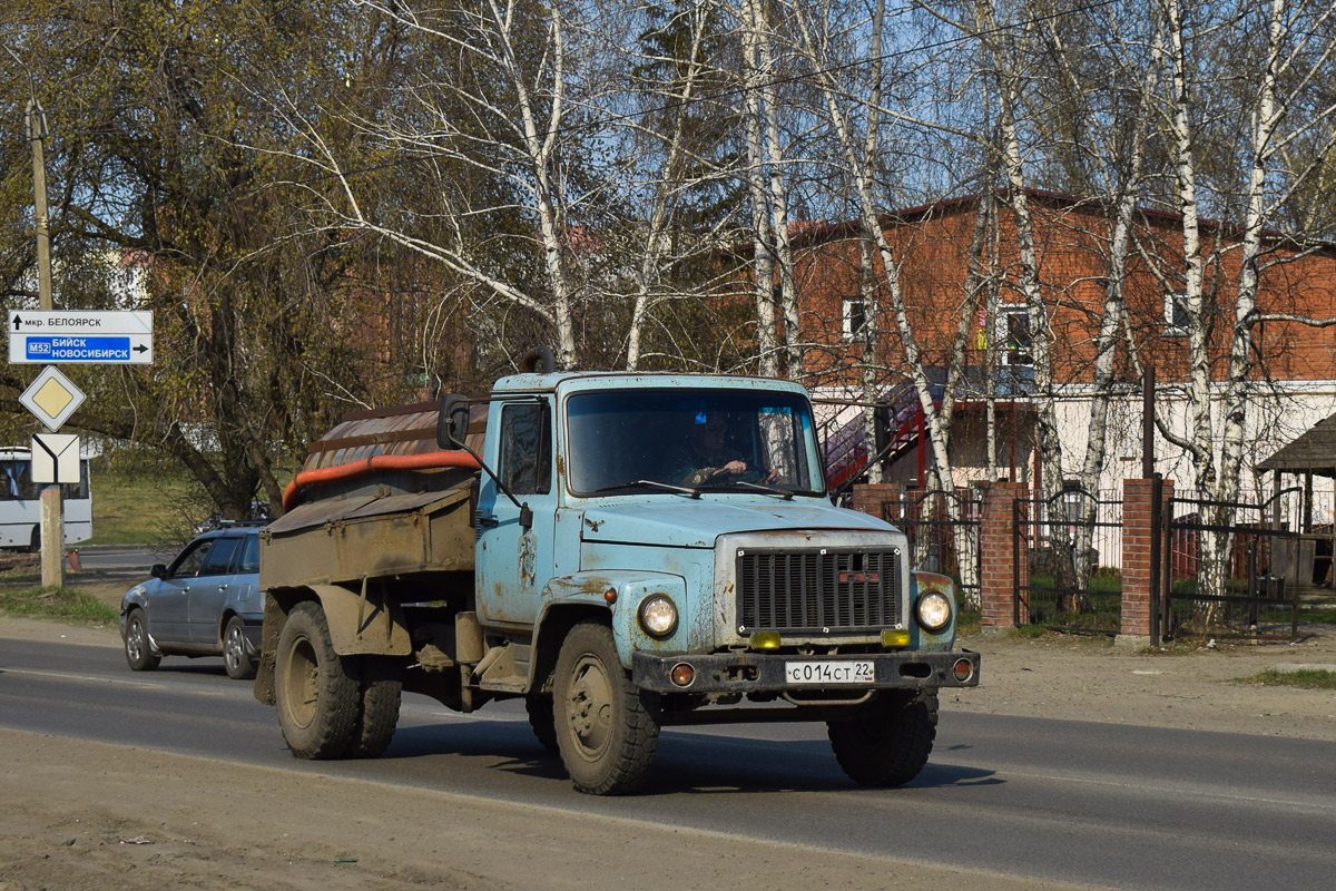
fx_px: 2672
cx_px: 668
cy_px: 446
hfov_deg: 28.1
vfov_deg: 18.9
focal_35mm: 72
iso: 100
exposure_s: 1/1000
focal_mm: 48
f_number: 5.6
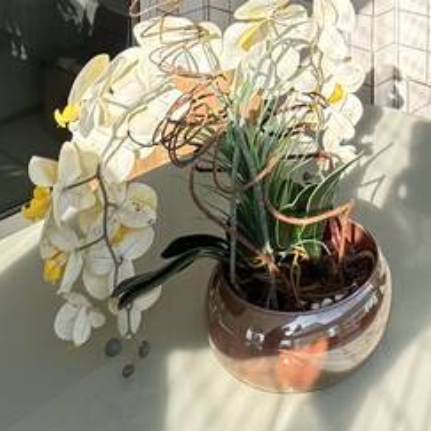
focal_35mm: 55
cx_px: 429
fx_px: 775
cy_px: -177
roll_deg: +0.1
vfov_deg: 25.2
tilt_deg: -4.4
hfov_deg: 29.1
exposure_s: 1/657
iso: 50
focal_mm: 2.22
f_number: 2.2
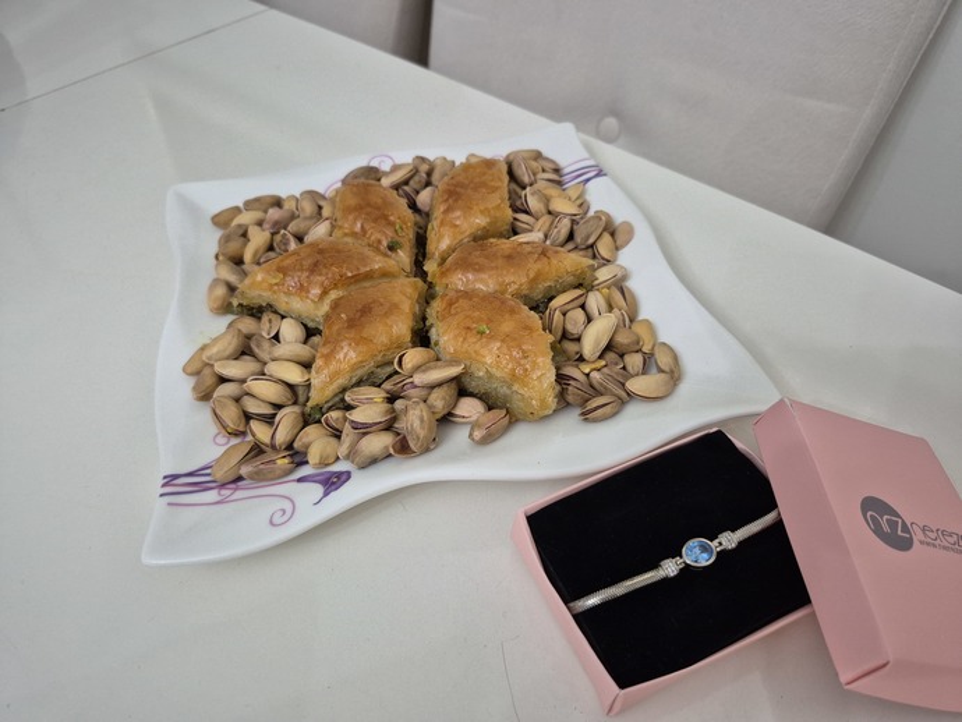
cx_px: 481
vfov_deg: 58.9
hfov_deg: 73.9
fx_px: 639
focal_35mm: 23
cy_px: 361
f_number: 1.8
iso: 500
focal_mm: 5.4
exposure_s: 1/100
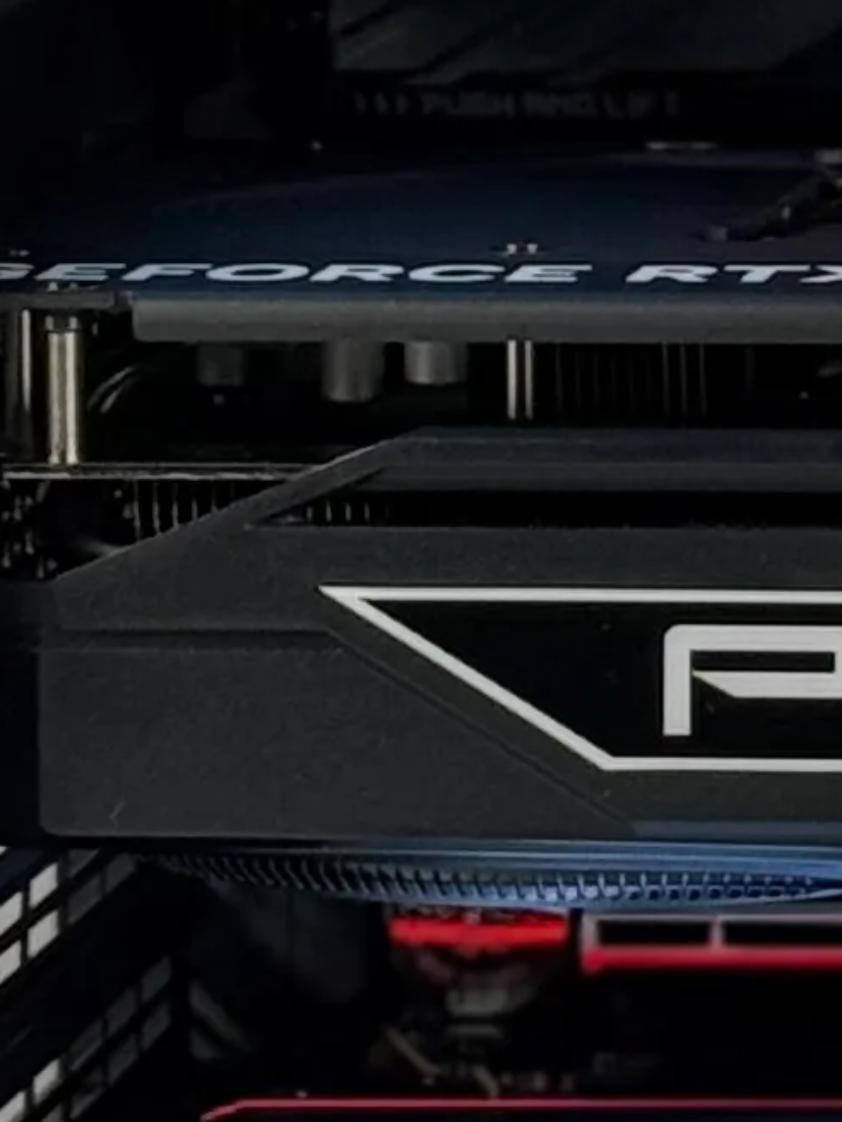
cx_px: 1838
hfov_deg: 4.9
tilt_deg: -2.8
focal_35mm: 295
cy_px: -298
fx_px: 9567
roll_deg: +0.1
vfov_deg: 6.7
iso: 80
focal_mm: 6.76
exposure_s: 1/57
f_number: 1.78
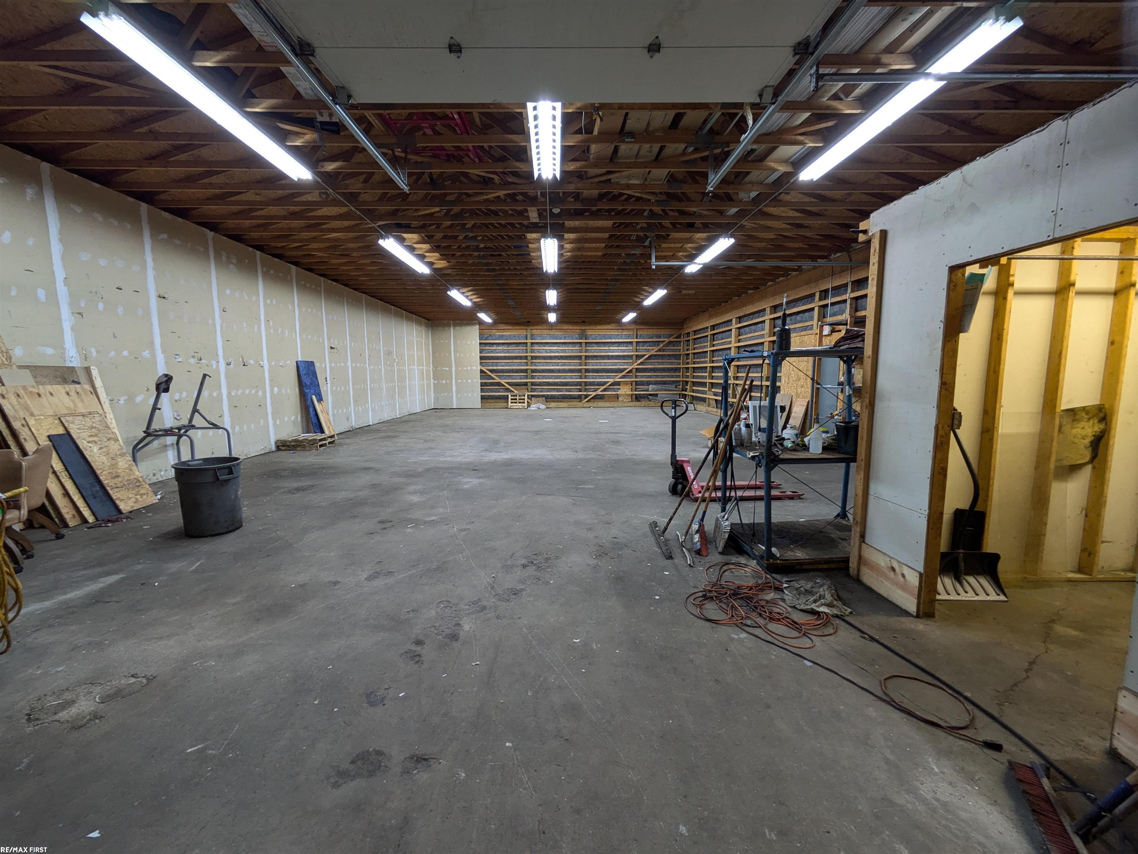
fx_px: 460
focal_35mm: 14
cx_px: 569
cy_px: 427
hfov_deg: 102.0
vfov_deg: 85.7
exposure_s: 1/24
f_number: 2.2
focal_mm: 1.83
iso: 106
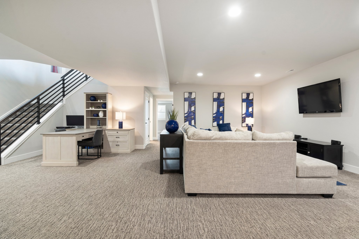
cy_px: 120
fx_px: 160
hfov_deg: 96.7
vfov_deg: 73.7
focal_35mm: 16
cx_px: 180
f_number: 7.1
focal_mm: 16
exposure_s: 2.5
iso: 250
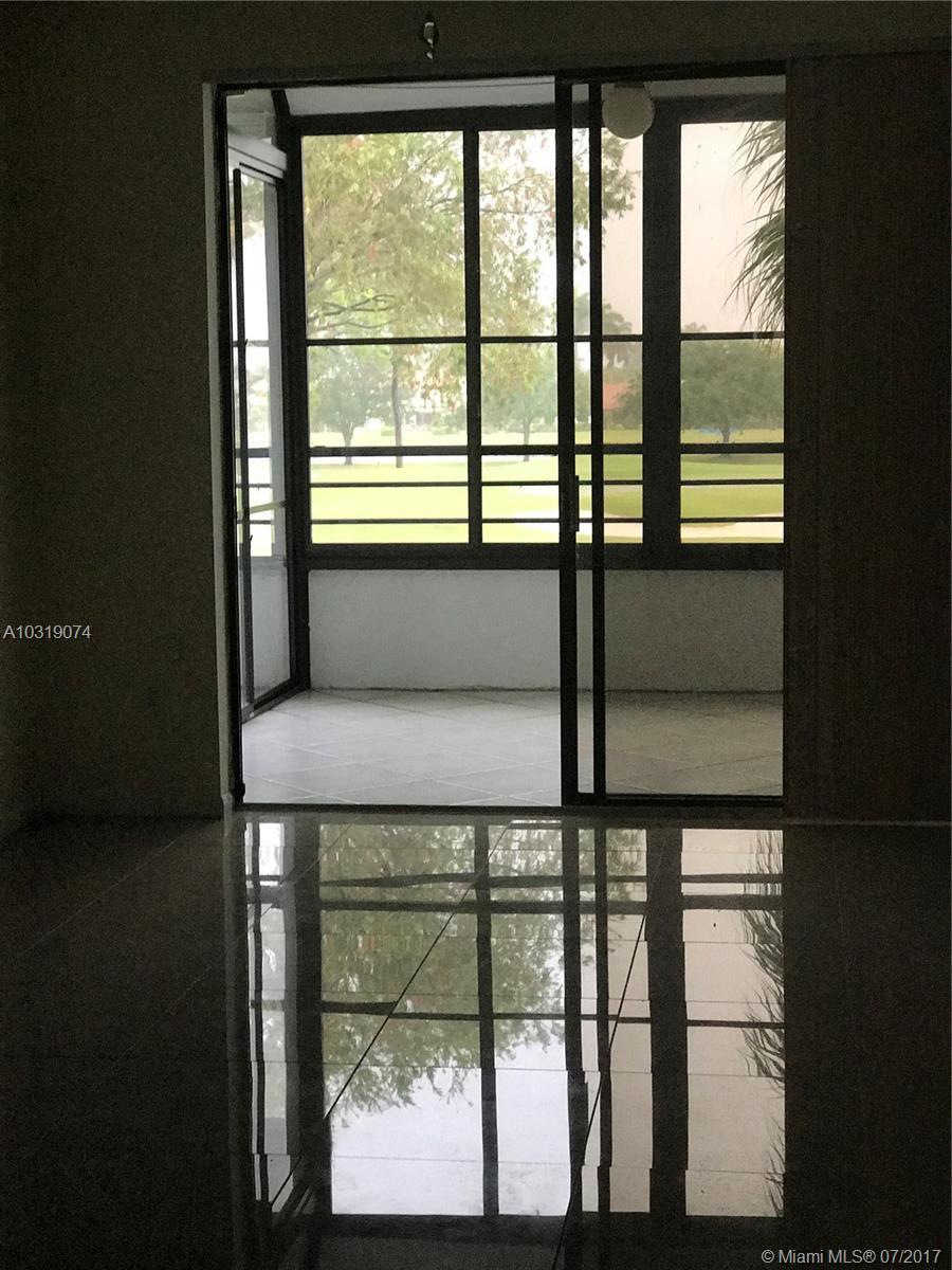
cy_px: 635
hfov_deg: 25.7
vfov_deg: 33.8
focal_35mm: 57
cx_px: 476
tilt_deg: -5.9
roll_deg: +0.9
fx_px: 2090
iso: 320
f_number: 2.8
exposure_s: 1/60
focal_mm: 6.6
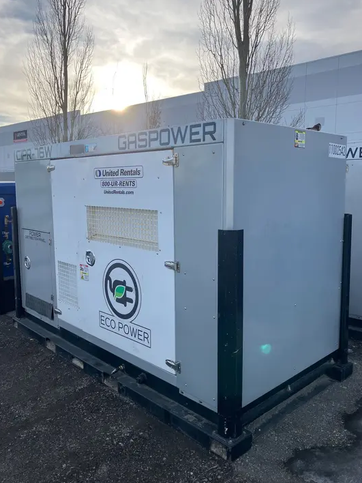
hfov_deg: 48.2
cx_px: 184
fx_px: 404
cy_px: 236
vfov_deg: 61.7
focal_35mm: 29
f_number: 1.8
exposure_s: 1/1056
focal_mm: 3.99
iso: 32
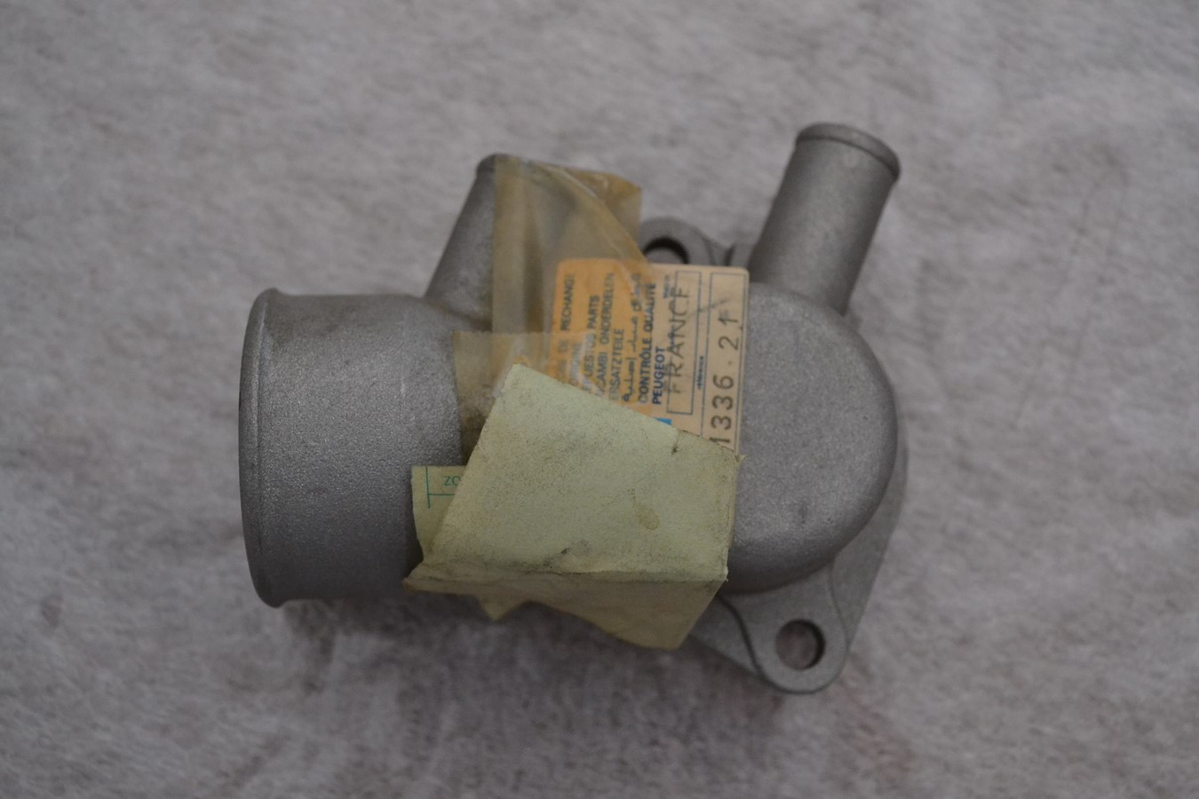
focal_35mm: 51
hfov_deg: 38.9
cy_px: 400
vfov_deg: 26.5
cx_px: 600
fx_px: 1698
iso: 2000
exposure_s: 1/60
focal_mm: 34
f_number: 5
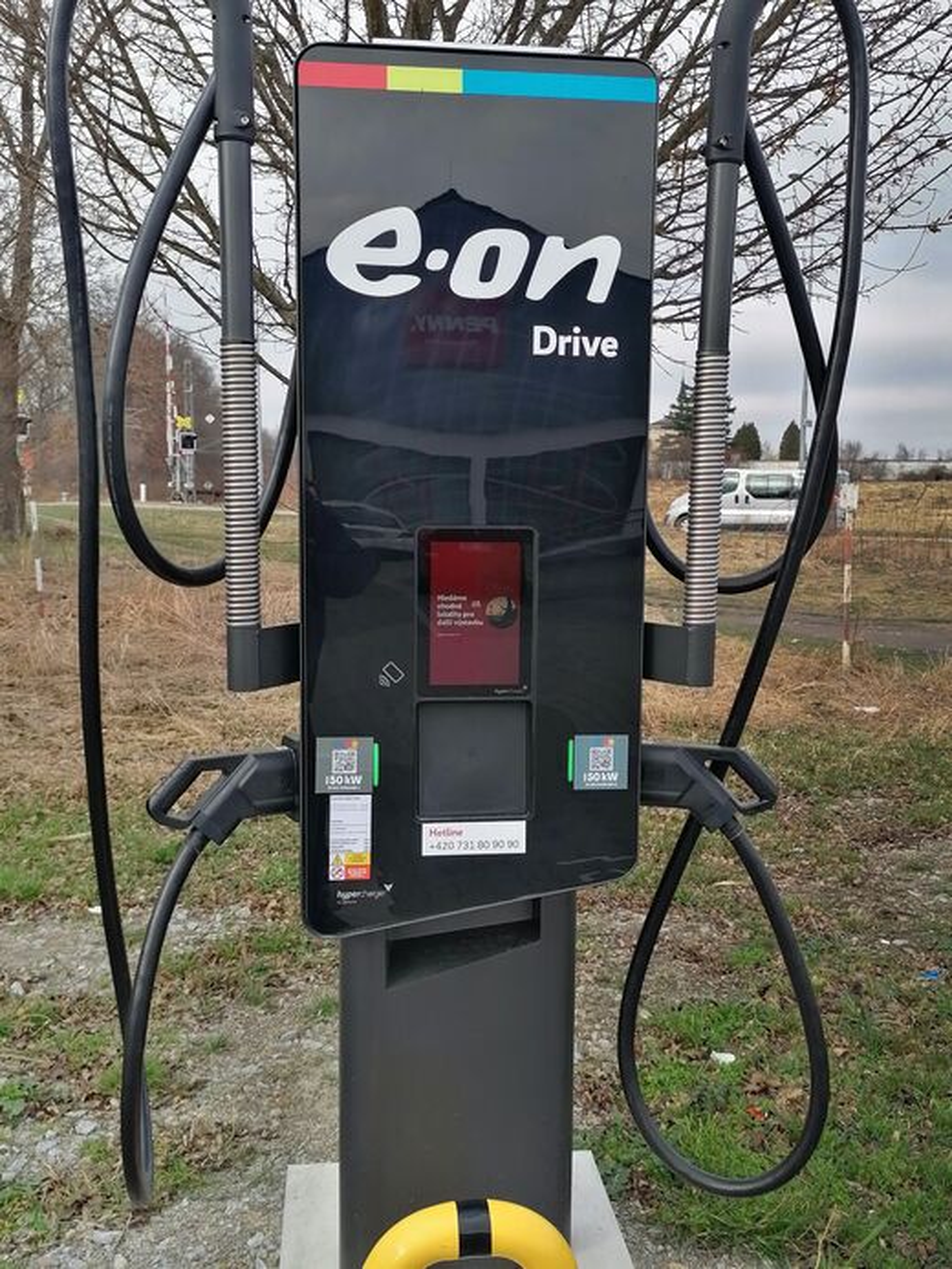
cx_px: 476
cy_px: 634
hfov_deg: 40.7
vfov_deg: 52.6
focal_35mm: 35
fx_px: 1283
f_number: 1.8
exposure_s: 1/397
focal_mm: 5.3
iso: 50
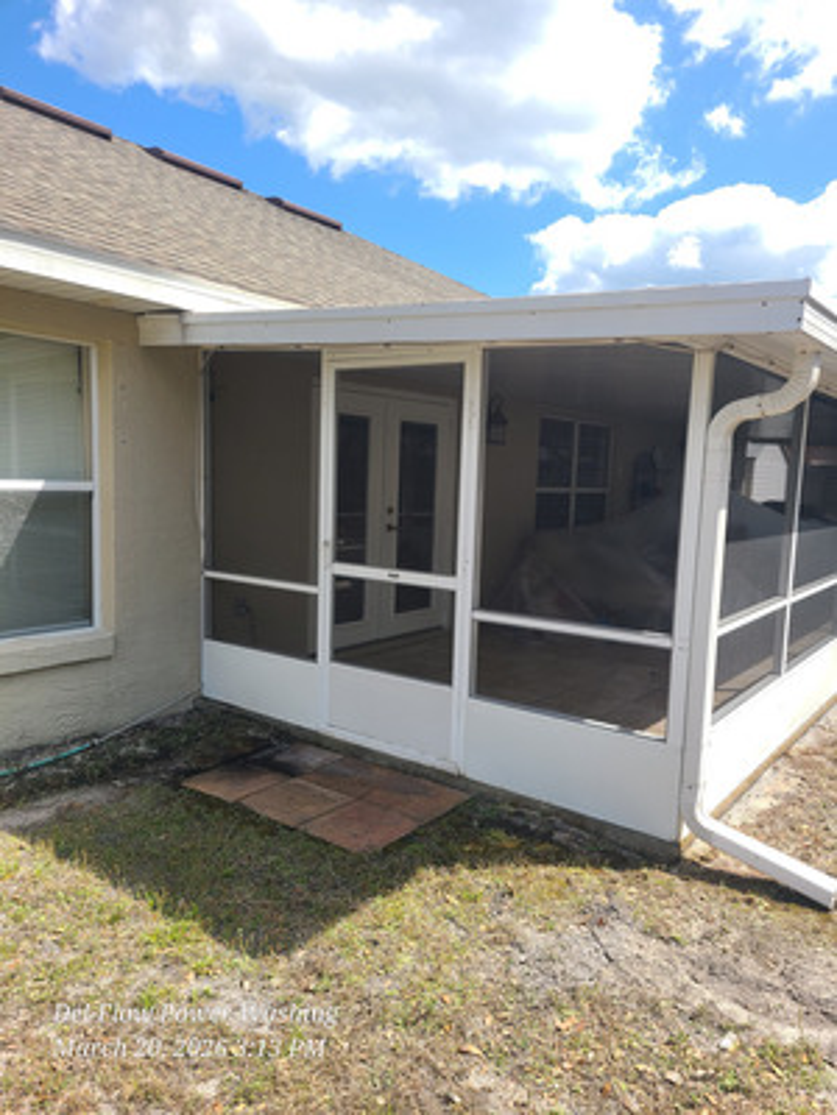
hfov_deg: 53.1
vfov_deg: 67.3
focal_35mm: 26
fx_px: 838
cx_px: 418
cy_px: 558
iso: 40
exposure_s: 1/1148
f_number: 1.8
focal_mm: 5.4
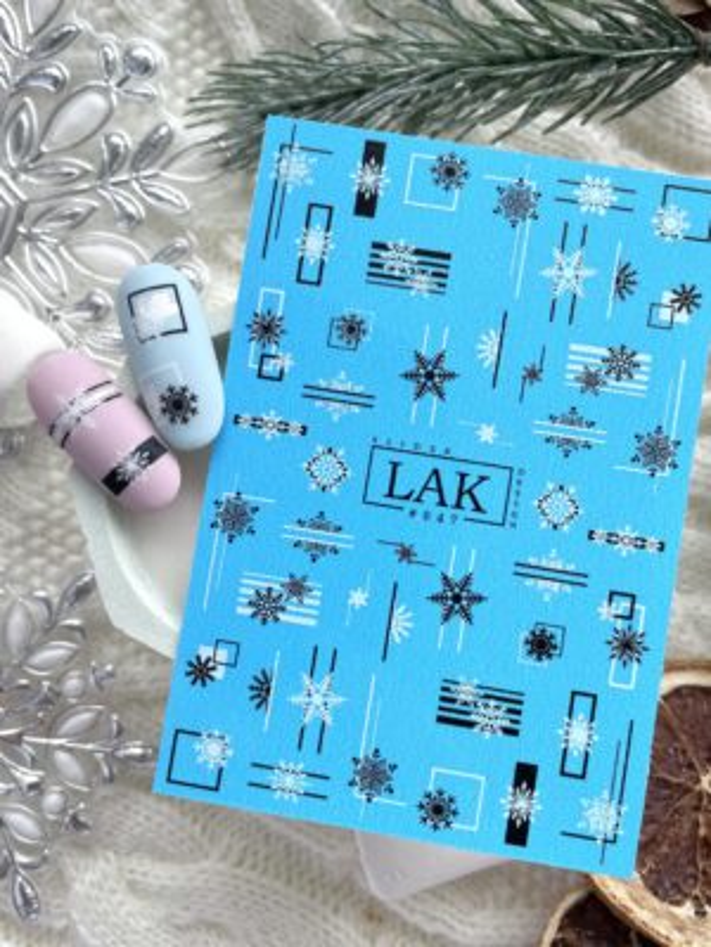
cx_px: 356
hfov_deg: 53.1
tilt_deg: -84.5
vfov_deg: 67.3
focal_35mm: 26
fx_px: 712
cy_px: 474
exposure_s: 1/121
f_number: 1.6
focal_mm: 4.2
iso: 50
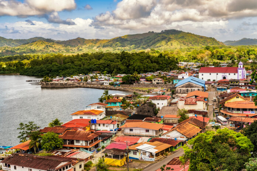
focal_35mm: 50
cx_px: 128
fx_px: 357
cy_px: 86
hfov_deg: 39.6
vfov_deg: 27.0
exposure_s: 1/200
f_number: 8
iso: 100
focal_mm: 50
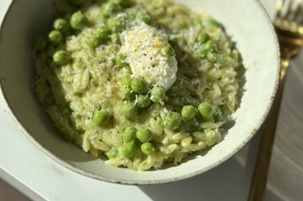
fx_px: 563
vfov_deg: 20.3
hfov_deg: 30.1
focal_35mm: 67
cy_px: 92
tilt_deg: -61.8
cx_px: 152
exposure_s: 1/4016
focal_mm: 6.86
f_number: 1.78
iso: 100
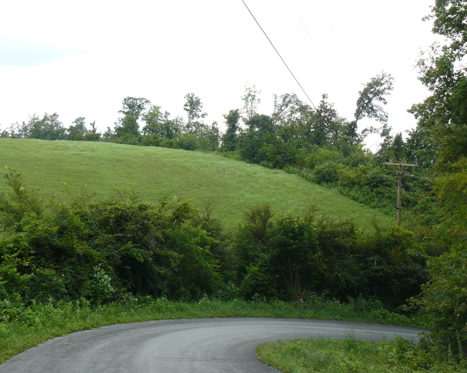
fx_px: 608
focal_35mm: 44
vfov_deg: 34.2
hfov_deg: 42.0
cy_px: 187
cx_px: 242
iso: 100
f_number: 4.5
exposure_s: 1/200
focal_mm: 7
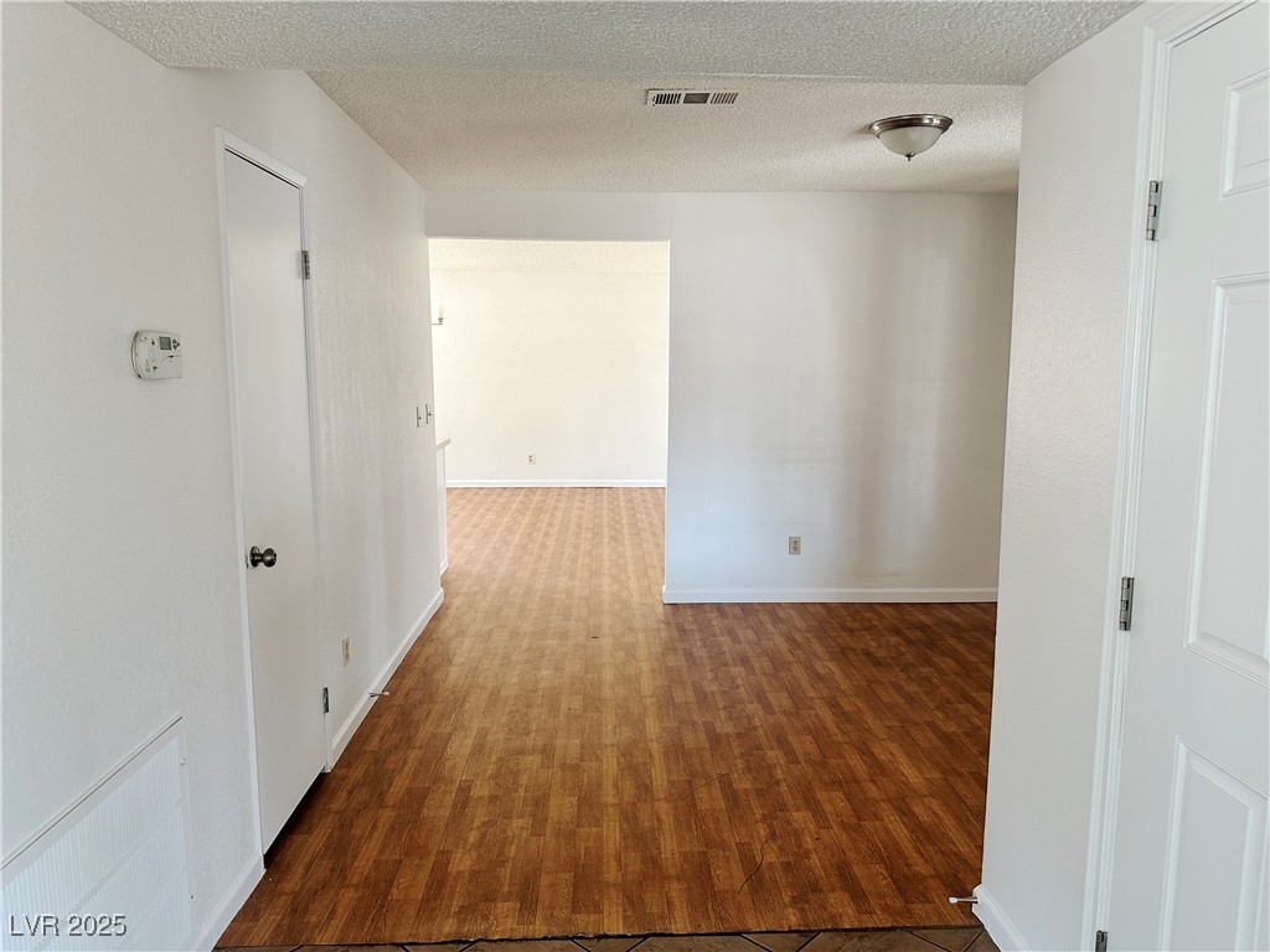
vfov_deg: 56.8
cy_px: 476
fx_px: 881
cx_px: 635
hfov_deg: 71.6
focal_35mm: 24
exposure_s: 1/121
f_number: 1.78
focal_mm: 6.86
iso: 160
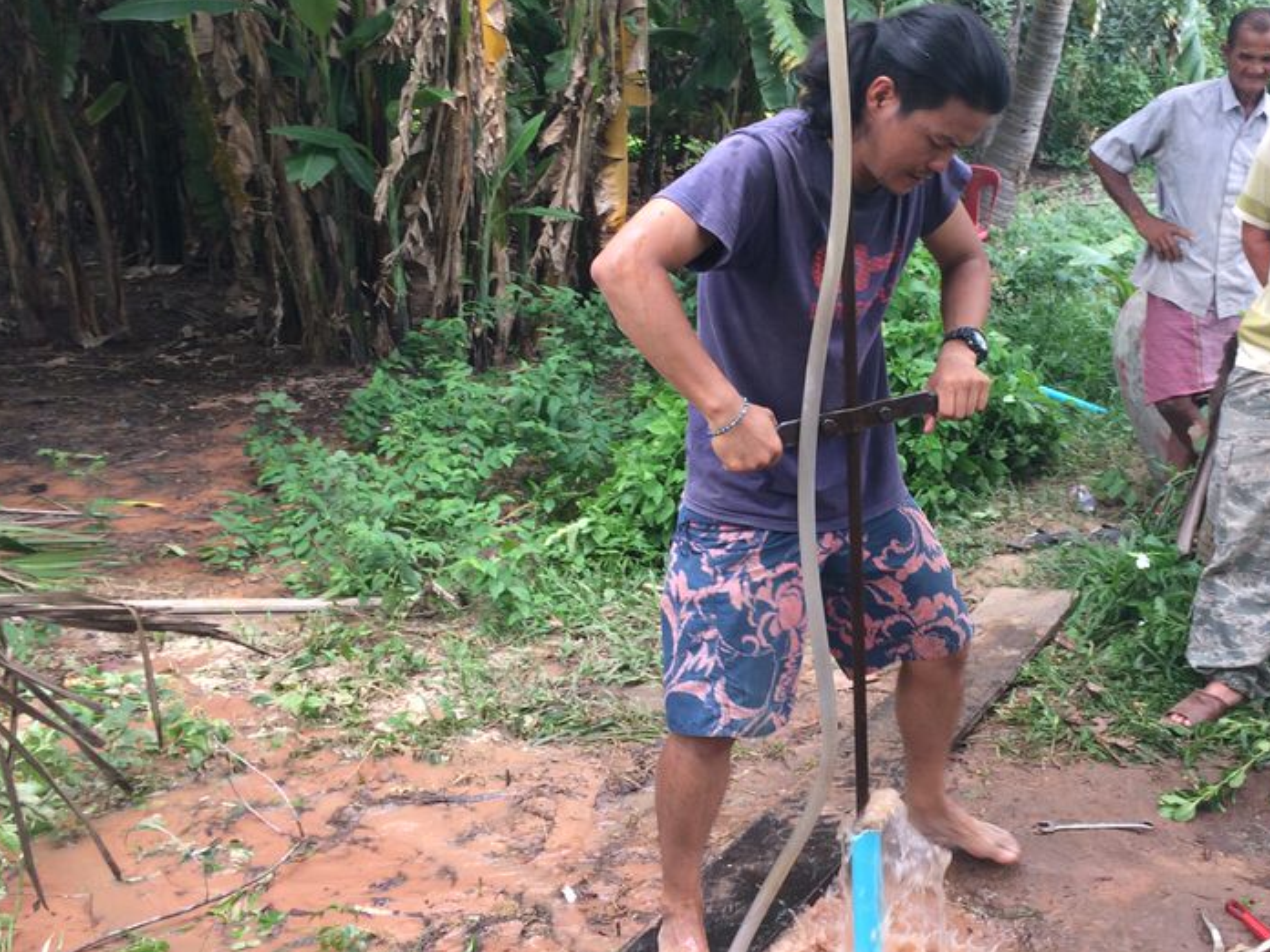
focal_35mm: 40
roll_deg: -0.3
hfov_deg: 46.0
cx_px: 856
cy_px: 441
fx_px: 1468
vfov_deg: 35.9
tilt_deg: -17.2
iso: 32
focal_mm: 4.15
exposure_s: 1/112
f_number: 2.2
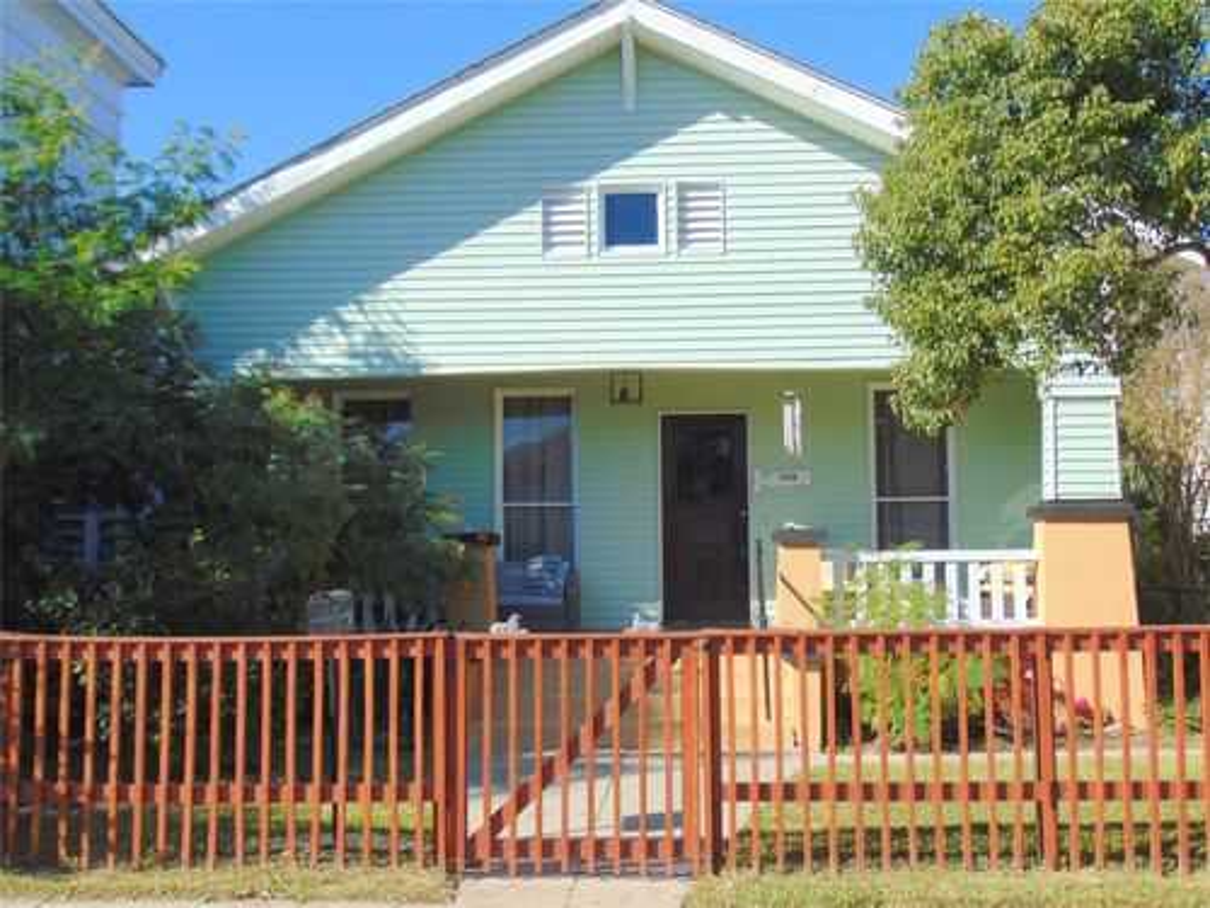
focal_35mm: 42
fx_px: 1468
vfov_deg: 34.3
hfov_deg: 44.8
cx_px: 605
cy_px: 454
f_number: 3.3
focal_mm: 7.6
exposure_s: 1/800
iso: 80
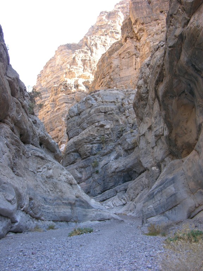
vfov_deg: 50.1
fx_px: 289
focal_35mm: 37
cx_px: 102
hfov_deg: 38.7
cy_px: 136
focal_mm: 9.5
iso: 50
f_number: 3.2
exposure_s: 1/39.3
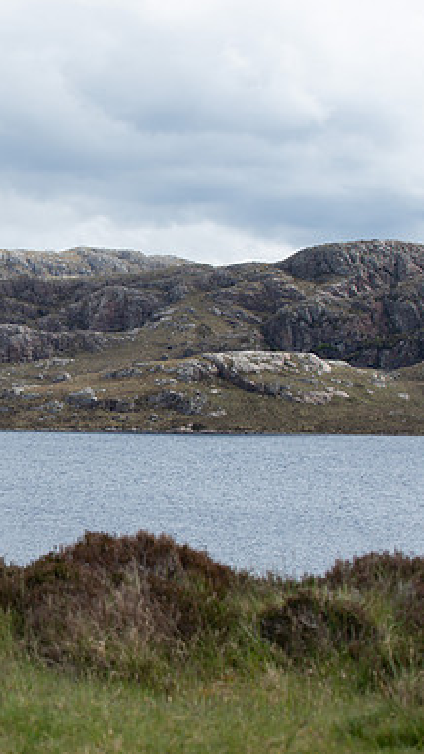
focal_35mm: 124
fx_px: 2477
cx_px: -32
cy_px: 376
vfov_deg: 17.3
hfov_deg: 9.7
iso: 100
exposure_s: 1/320
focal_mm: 78
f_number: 7.1
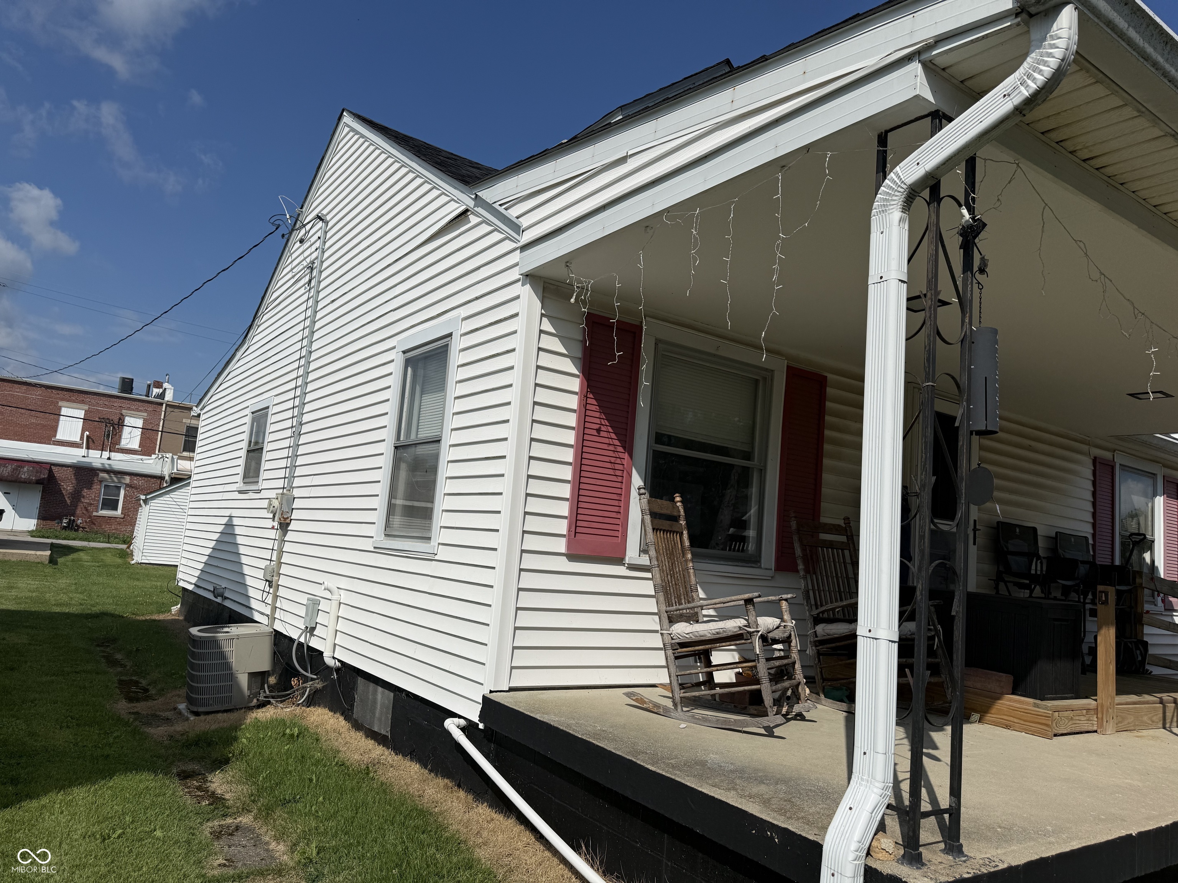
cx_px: 589
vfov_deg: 56.8
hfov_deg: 71.6
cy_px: 442
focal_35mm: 24
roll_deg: -5.1
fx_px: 817
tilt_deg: +7.7
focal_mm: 6.76
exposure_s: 1/14286
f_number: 1.78
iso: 80
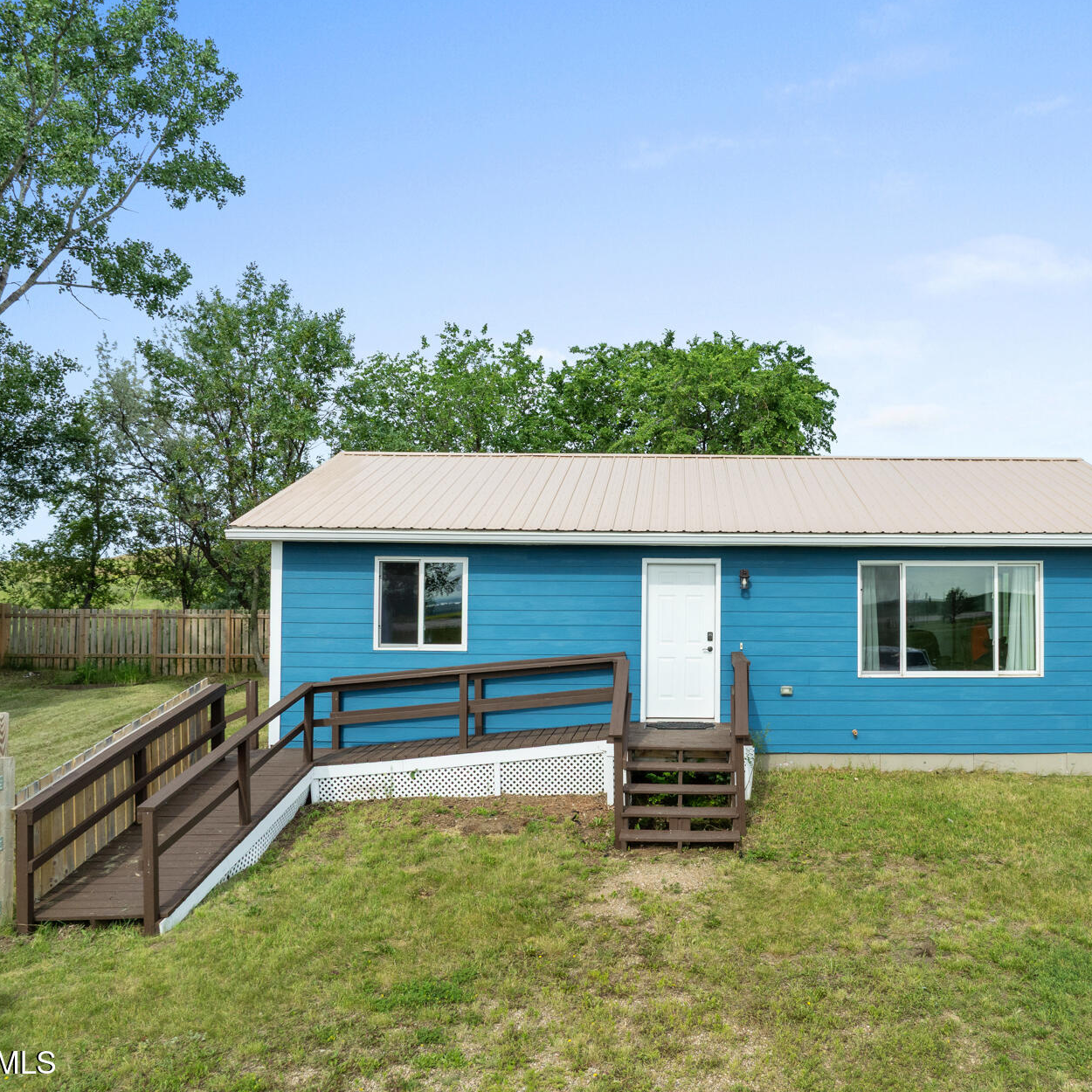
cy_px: 554
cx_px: 690
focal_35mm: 29
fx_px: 1035
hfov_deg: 54.9
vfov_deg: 55.6
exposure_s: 1/400
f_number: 6.3
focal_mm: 12.29
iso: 100
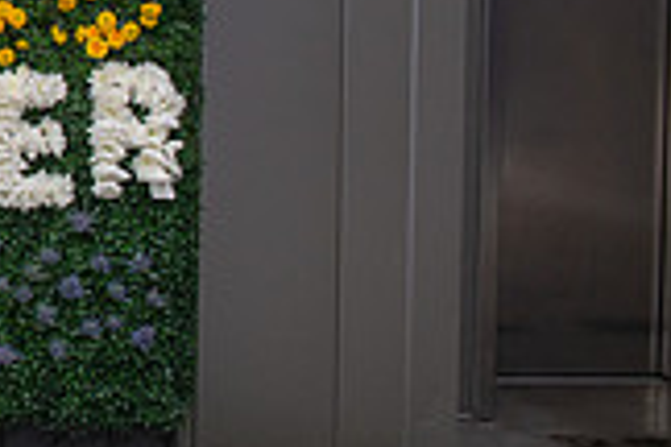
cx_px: -456
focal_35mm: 111
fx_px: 2069
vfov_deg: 12.0
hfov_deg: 16.2
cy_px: -126
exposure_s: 1/200
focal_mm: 31
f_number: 7.1
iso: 500
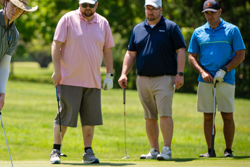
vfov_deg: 5.1
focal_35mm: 271
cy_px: 90
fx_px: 1882
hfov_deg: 7.6
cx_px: 63
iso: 100
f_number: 3.5
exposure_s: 1/500
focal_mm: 170
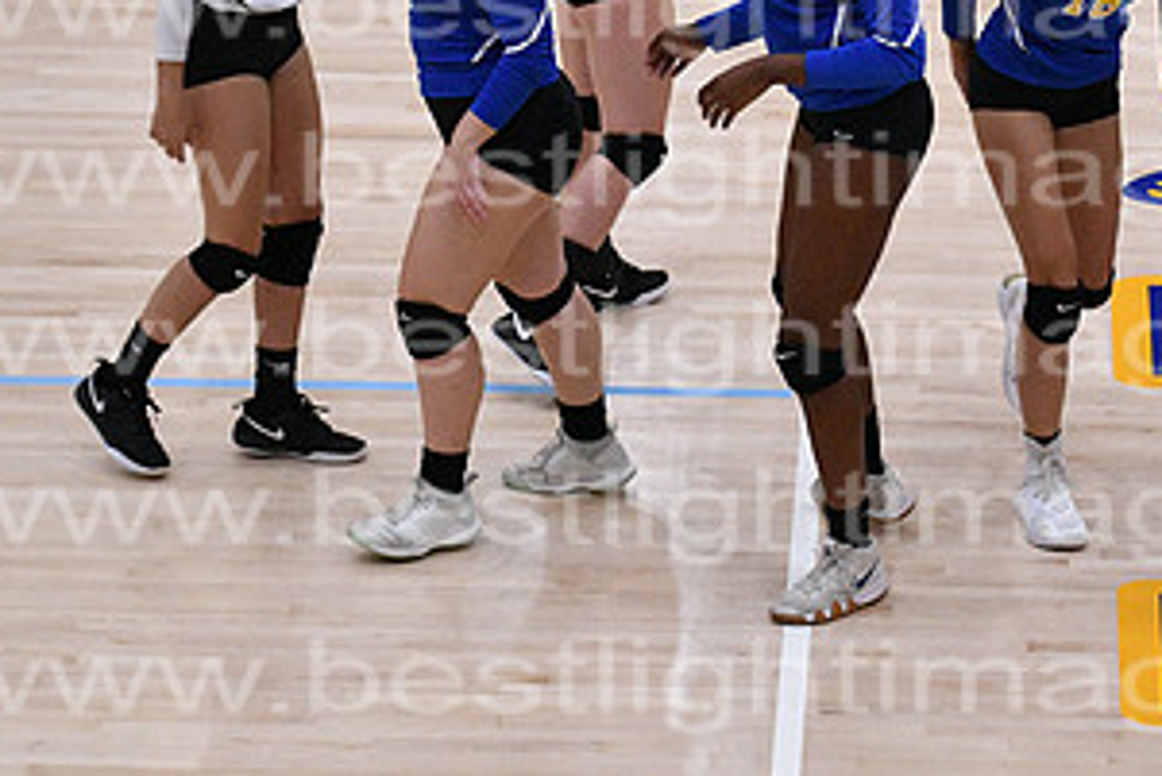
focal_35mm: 260
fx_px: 8396
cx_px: 815
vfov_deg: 5.3
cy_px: 95
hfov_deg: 7.9
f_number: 3.2
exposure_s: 1/1600
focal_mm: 90
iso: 6400
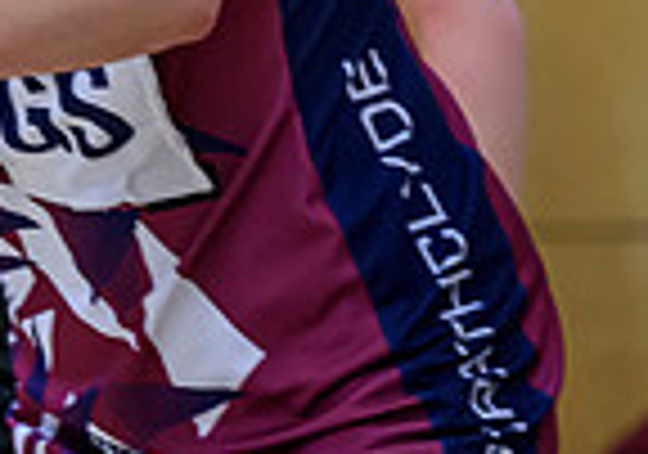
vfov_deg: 1.4
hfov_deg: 2.0
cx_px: -195
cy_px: -404
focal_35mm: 1032
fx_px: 18877
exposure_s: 1/800
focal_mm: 200
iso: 3200
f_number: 3.2
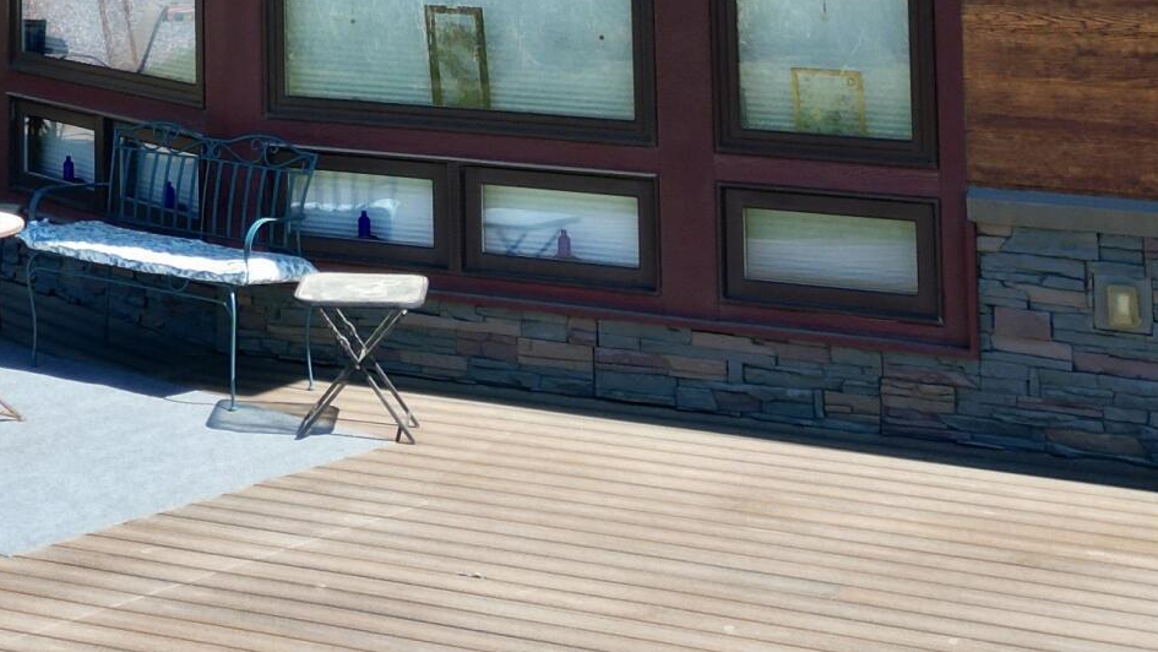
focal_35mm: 83
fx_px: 2549
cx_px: 109
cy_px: -442
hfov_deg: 24.8
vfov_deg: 13.4
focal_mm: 6.72
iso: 110
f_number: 1.7
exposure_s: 1/1500
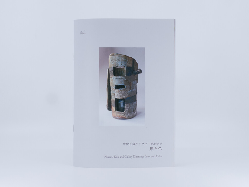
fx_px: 360
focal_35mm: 50
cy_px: 94
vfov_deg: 29.1
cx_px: 124
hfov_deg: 38.2
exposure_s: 1/250
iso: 200
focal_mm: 25
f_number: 8
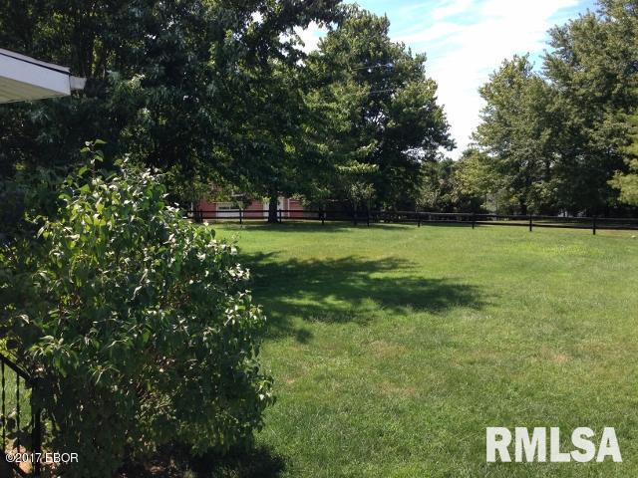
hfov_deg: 55.4
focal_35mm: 33
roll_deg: +0.9
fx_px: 608
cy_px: 239
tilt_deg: -4.3
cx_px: 319
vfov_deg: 42.9
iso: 50
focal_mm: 4.12
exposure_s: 1/661
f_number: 2.4
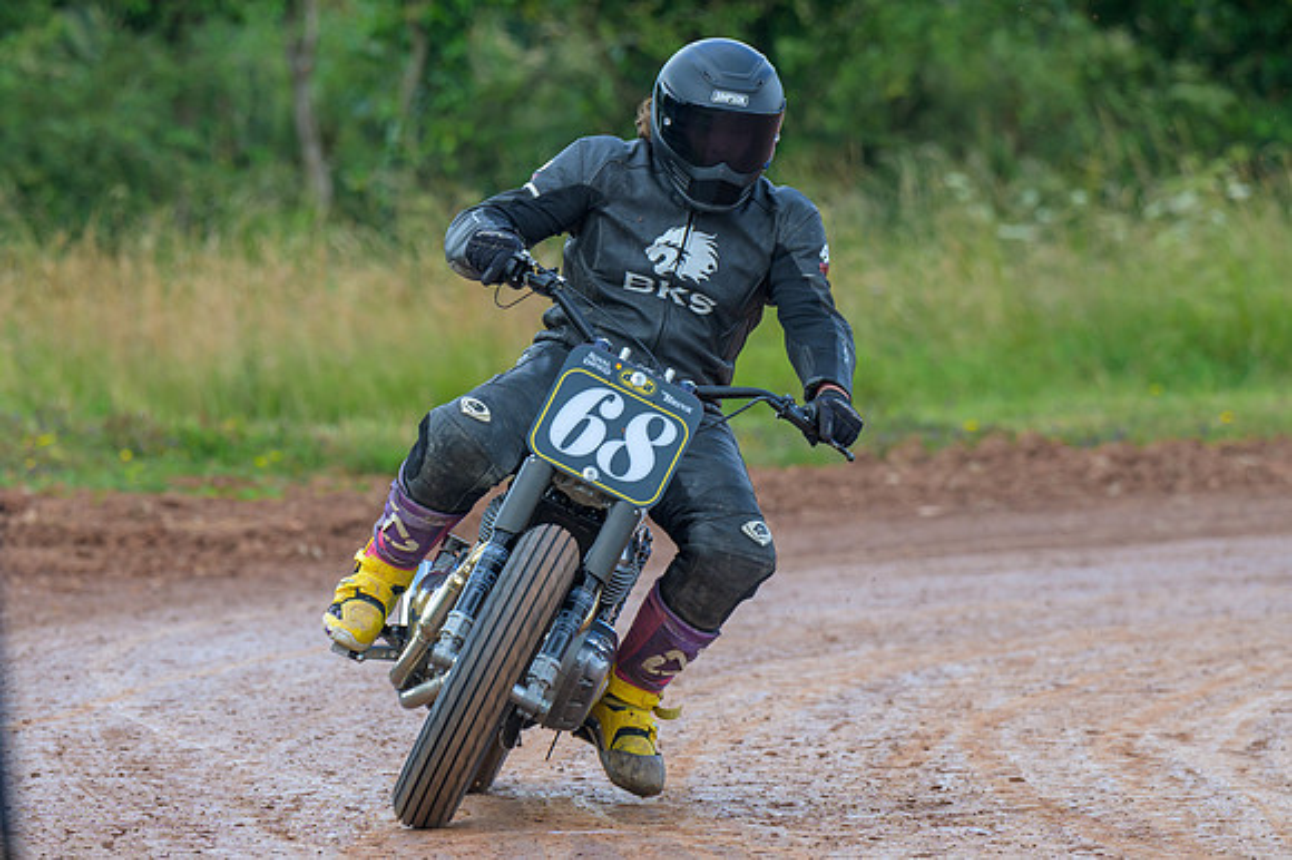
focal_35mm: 361
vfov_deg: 3.8
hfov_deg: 5.7
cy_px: 454
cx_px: 631
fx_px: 12937
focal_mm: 200
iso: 180
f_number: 4
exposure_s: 1/400
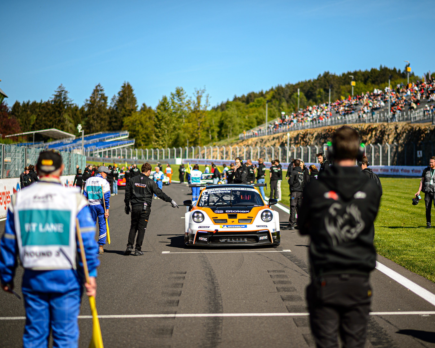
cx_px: 231
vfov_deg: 15.7
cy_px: 174
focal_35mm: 98
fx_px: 1262
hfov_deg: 19.6
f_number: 1.8
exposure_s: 1/2000
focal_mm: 85
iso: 100
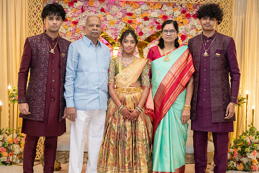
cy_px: 86
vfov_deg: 24.3
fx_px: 402
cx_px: 130
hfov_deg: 35.7
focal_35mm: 56
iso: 1000
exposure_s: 1/160
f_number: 3.5
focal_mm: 55
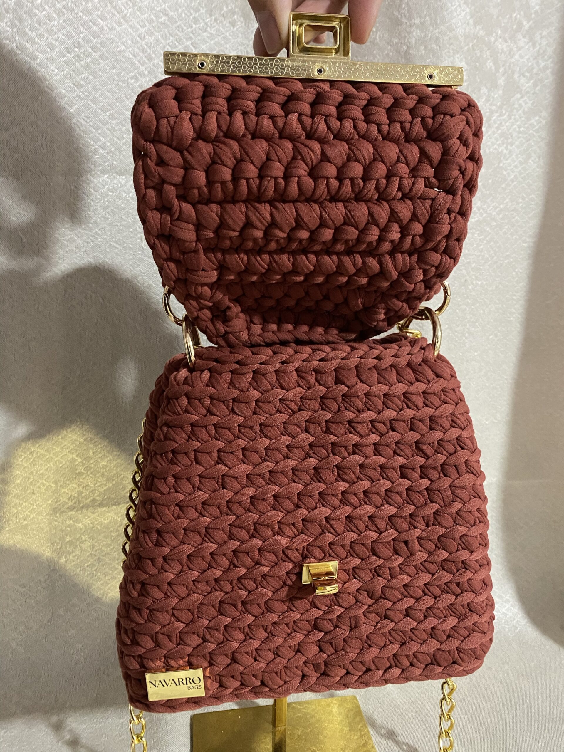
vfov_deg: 67.3
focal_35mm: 26
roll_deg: -0.3
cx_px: 282
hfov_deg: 53.1
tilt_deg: -11.0
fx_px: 565
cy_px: 376
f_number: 1.8
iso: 800
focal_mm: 4.25
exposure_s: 1/30
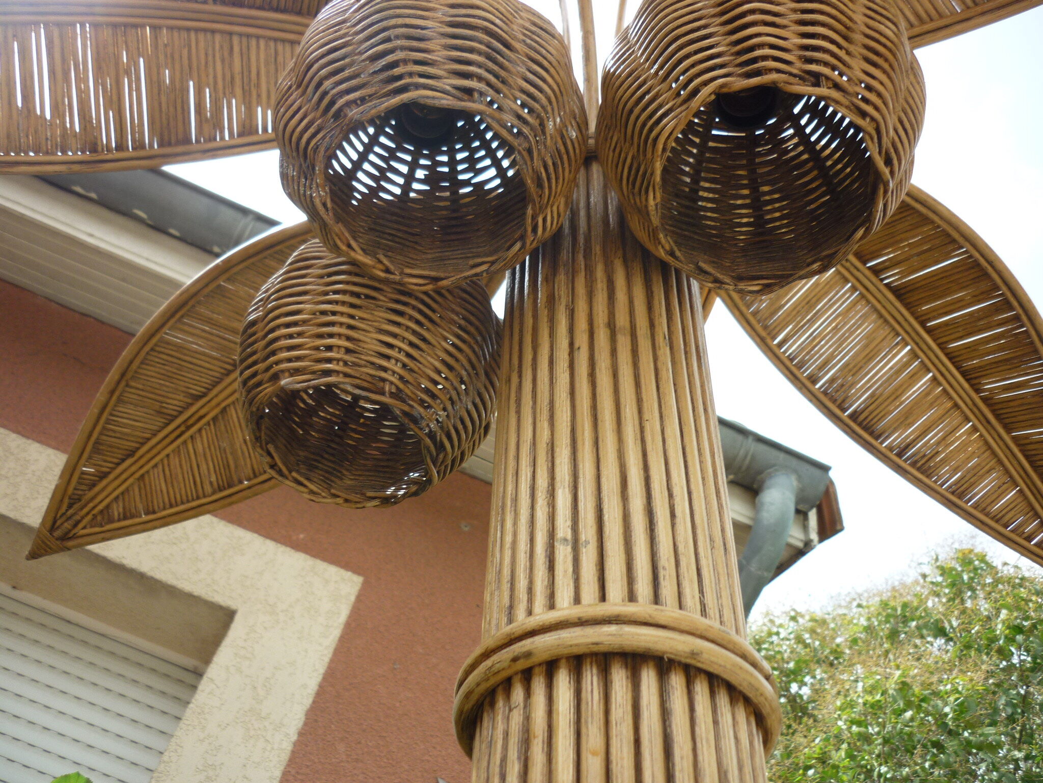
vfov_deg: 42.9
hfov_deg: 55.4
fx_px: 994
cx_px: 522
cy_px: 392
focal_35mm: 33
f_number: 2.8
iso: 80
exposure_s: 1/400
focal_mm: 5.5
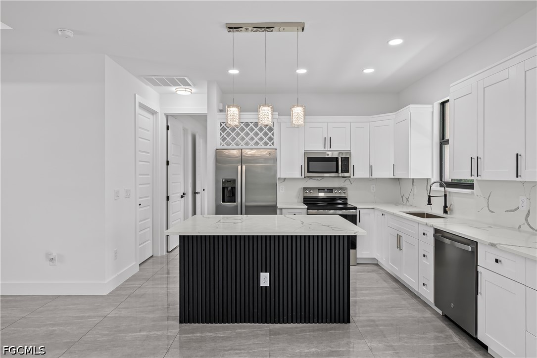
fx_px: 298
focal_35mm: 20
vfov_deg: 62.0
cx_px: 268
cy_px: 179
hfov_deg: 84.0
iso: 200
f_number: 9
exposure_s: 1/3
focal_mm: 20
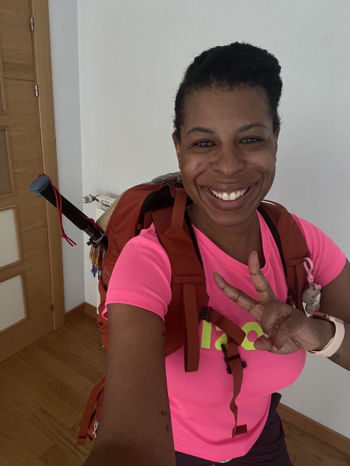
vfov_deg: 73.9
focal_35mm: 23
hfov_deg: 58.9
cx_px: 175
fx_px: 310
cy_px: 233
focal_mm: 2.71
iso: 160
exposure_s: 1/60
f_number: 2.2
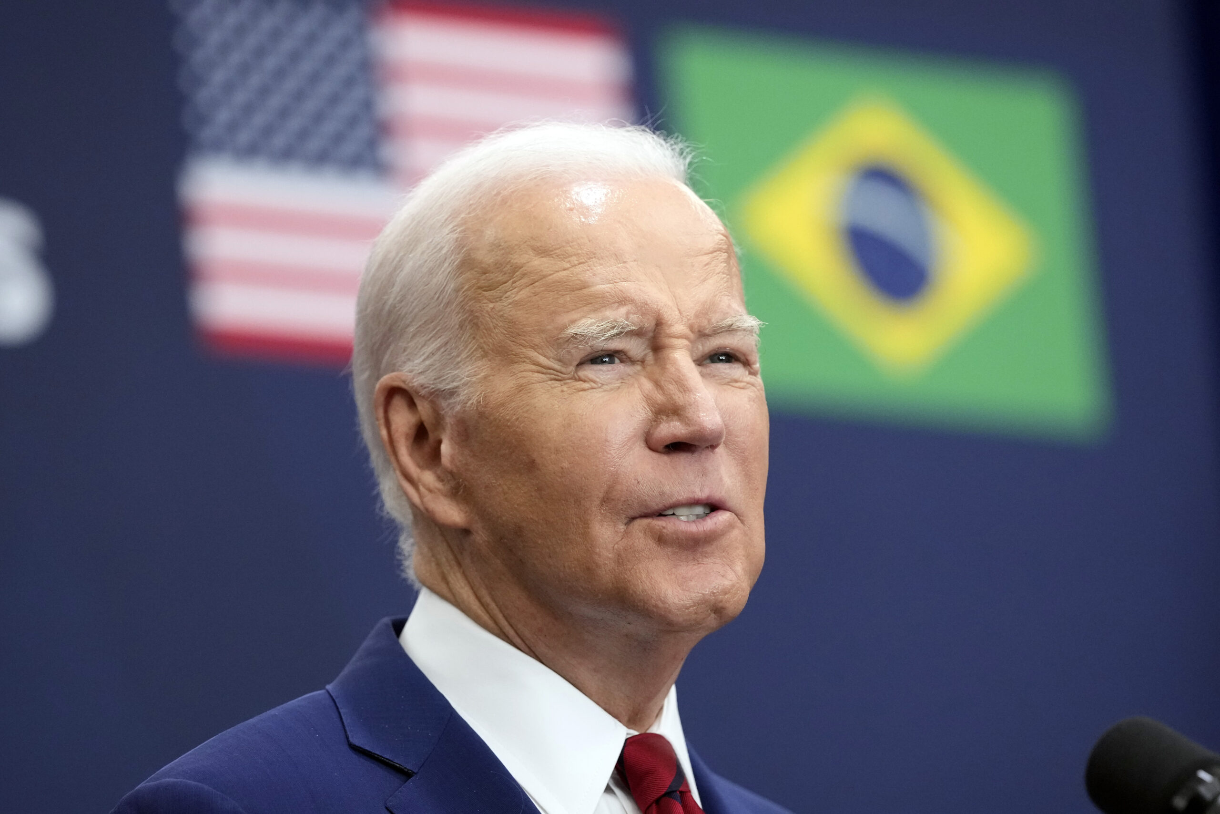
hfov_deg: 7.5
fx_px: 9251
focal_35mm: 273
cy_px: 407
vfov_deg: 5.0
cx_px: 610
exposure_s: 1/250
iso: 3200
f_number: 3.2
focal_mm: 182
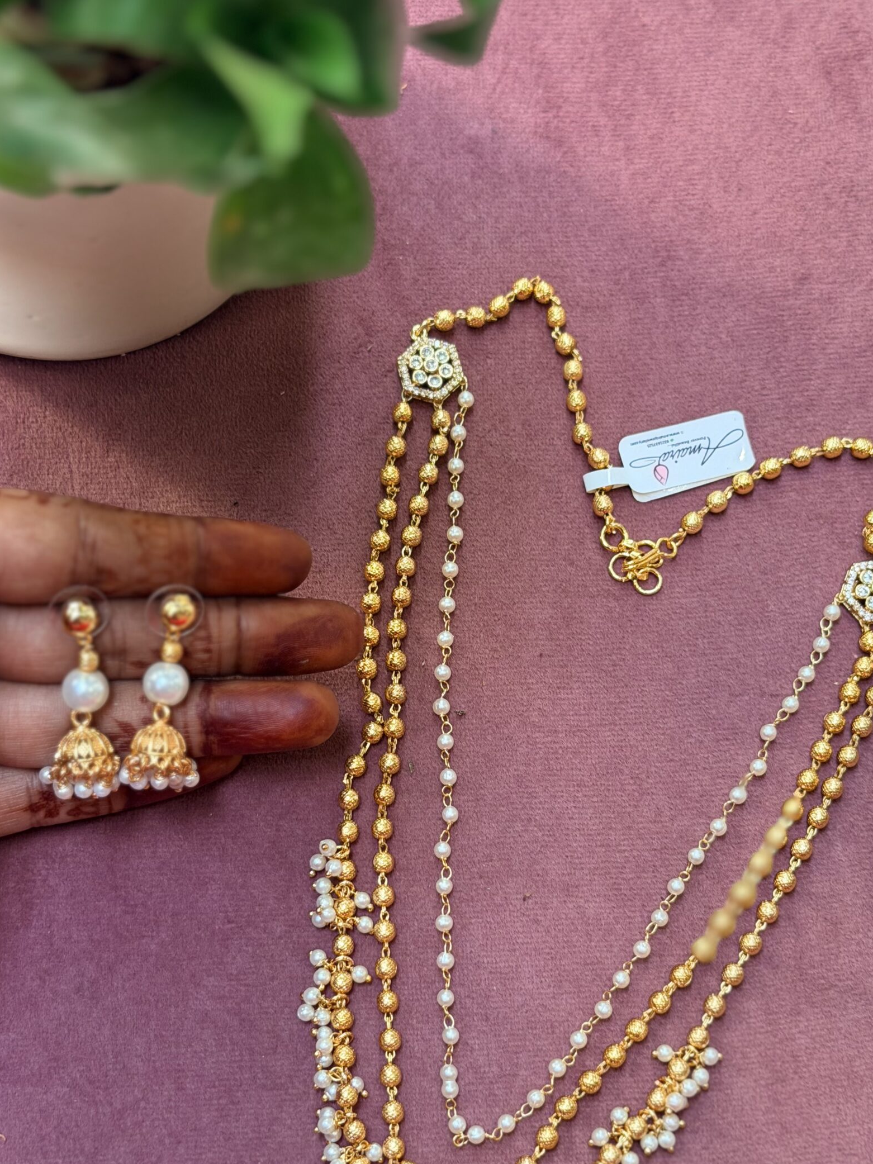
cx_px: 454
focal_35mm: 59
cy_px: 688
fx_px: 1984
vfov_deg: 32.6
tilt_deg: -77.9
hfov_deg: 24.8
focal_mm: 6.76
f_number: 1.78
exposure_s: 1/65
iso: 100
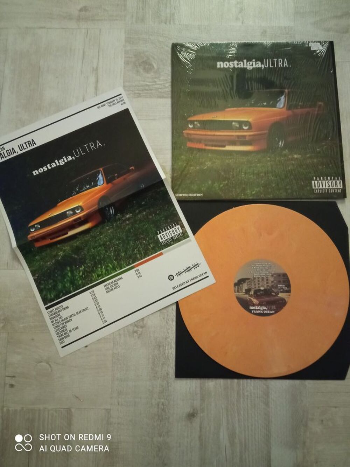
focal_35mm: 27
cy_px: 234
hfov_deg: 51.4
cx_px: 175
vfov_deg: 65.3
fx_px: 364
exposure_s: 1/14.3
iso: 3997
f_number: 2.2
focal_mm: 3.79
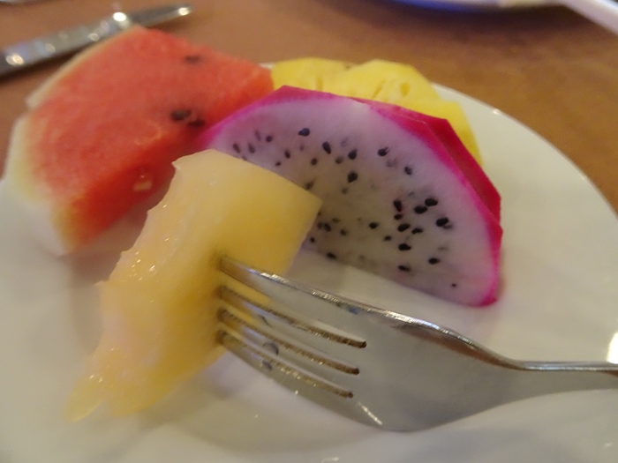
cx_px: 309
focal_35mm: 24
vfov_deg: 56.8
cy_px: 232
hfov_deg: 71.6
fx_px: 428
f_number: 3.5
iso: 800
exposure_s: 1/20
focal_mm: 4.1
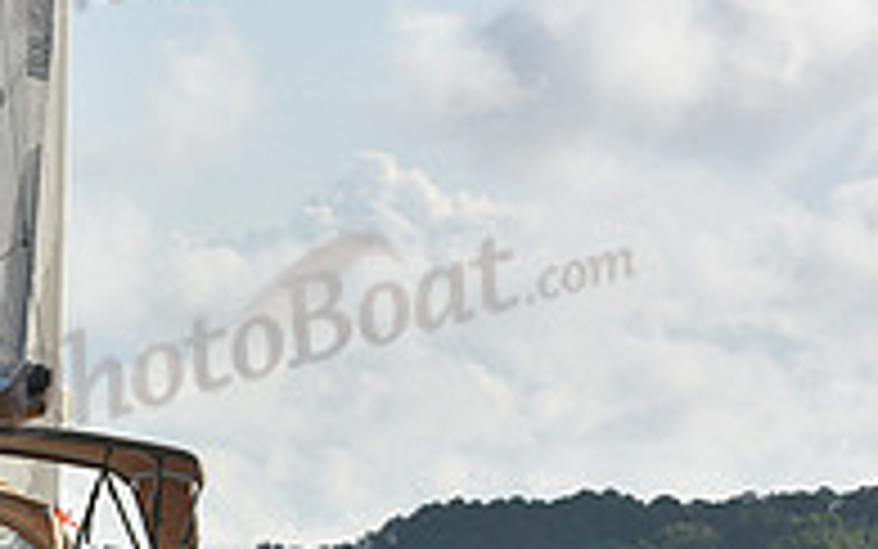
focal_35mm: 212
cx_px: -230
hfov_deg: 9.7
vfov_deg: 6.2
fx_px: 5074
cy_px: 623
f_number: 13
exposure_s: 1/640
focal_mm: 70
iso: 320
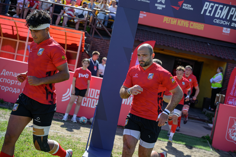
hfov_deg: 35.6
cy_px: 78
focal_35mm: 56
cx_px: 118
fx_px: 367
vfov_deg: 24.2
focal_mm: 56
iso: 200
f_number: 4
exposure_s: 1/2500
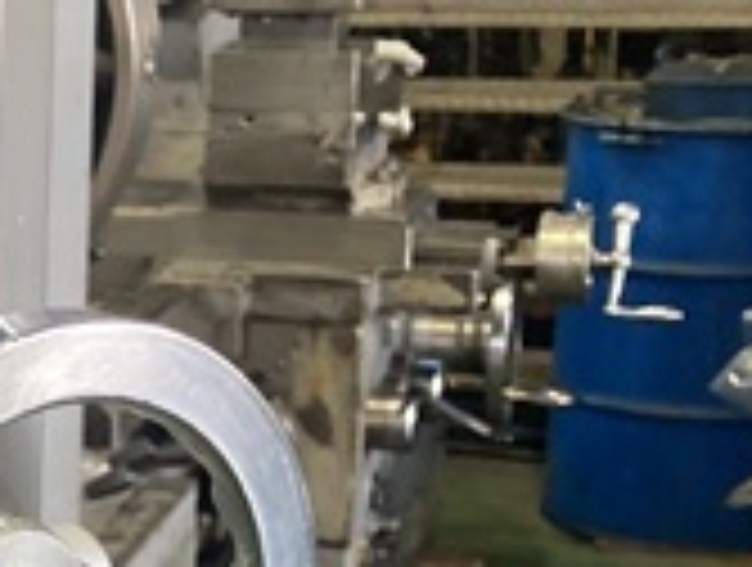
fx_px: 2329
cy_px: 432
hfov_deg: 16.2
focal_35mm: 107
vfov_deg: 13.8
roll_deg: +3.3
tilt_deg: -15.3
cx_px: -486
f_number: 1.8
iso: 160
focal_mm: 3.99
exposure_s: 1/60
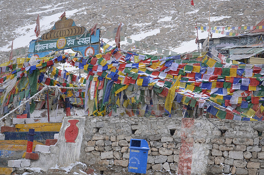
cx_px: 132
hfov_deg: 26.0
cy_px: 88
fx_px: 571
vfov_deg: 17.4
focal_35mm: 78
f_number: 7.1
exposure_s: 1/200
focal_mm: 52
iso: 100
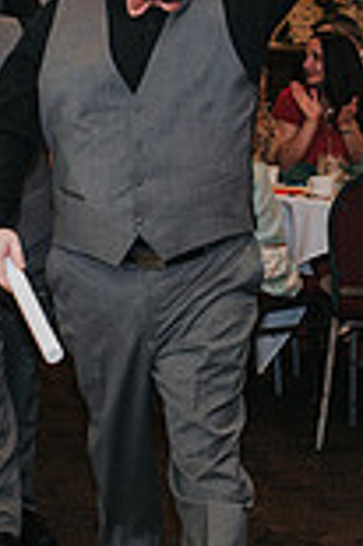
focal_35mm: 171
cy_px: 105
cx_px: 247
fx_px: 2592
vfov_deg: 12.0
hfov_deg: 8.0
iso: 800
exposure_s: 1/200
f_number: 3.2
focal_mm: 35
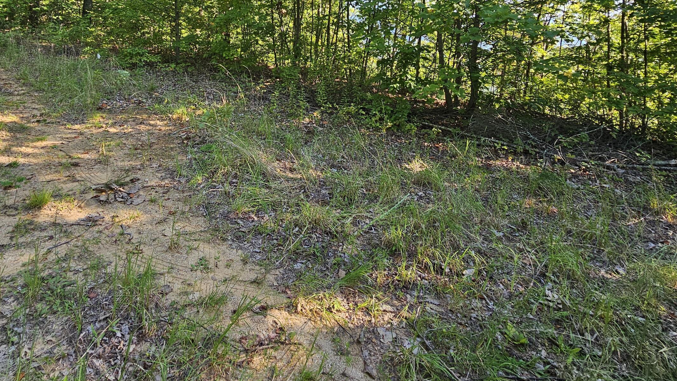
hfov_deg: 85.9
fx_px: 359
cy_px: 50
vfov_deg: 50.6
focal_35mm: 20
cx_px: 284
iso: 50
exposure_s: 1/172
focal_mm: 2.2
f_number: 2.2
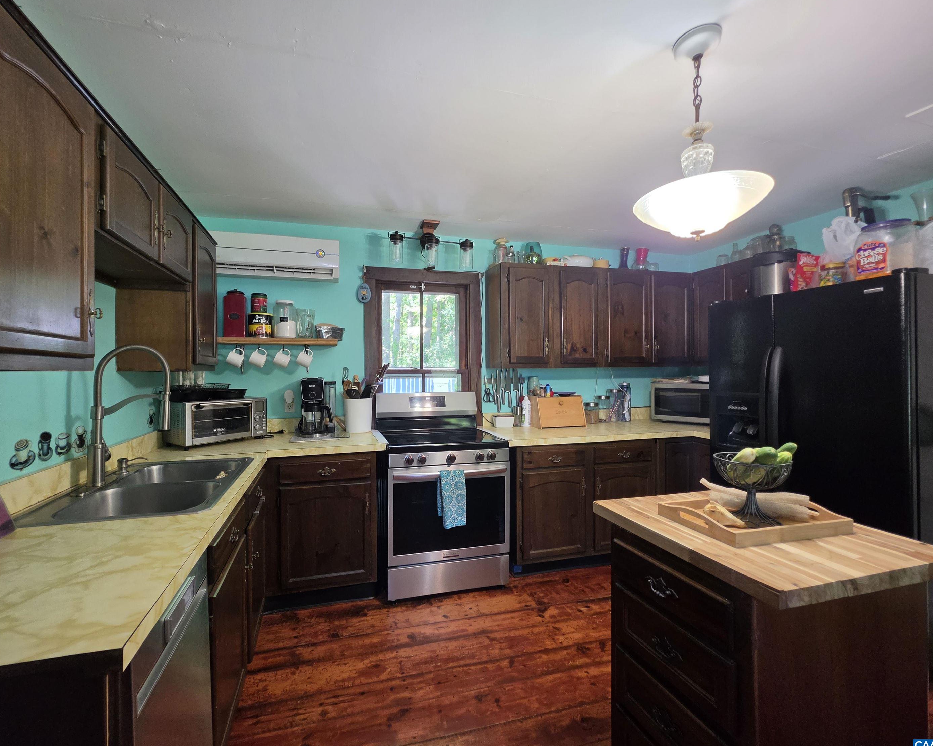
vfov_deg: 88.0
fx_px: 387
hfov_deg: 100.6
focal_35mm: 14
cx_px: 435
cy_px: 371
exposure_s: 1/60
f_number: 1.9
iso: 200
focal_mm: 2.2
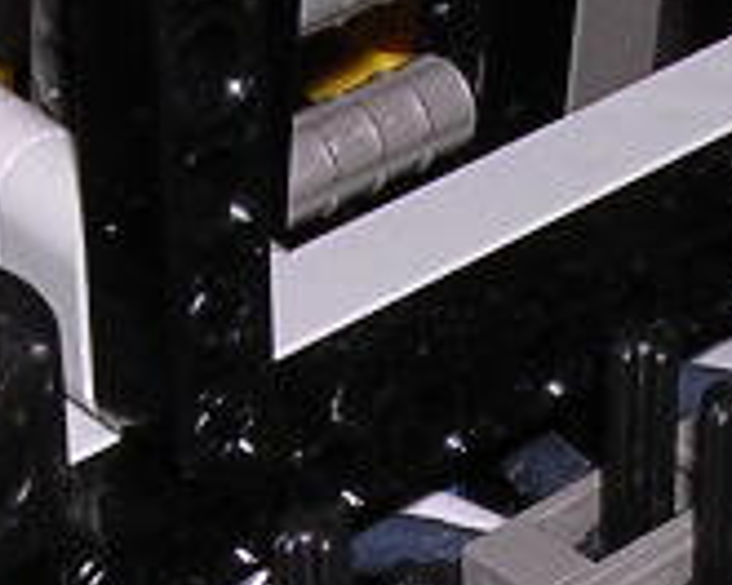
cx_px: 586
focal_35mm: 230
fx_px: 4983
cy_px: 780
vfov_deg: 6.7
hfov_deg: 8.4
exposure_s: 1/60.1
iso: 100
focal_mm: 5.8
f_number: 5.6
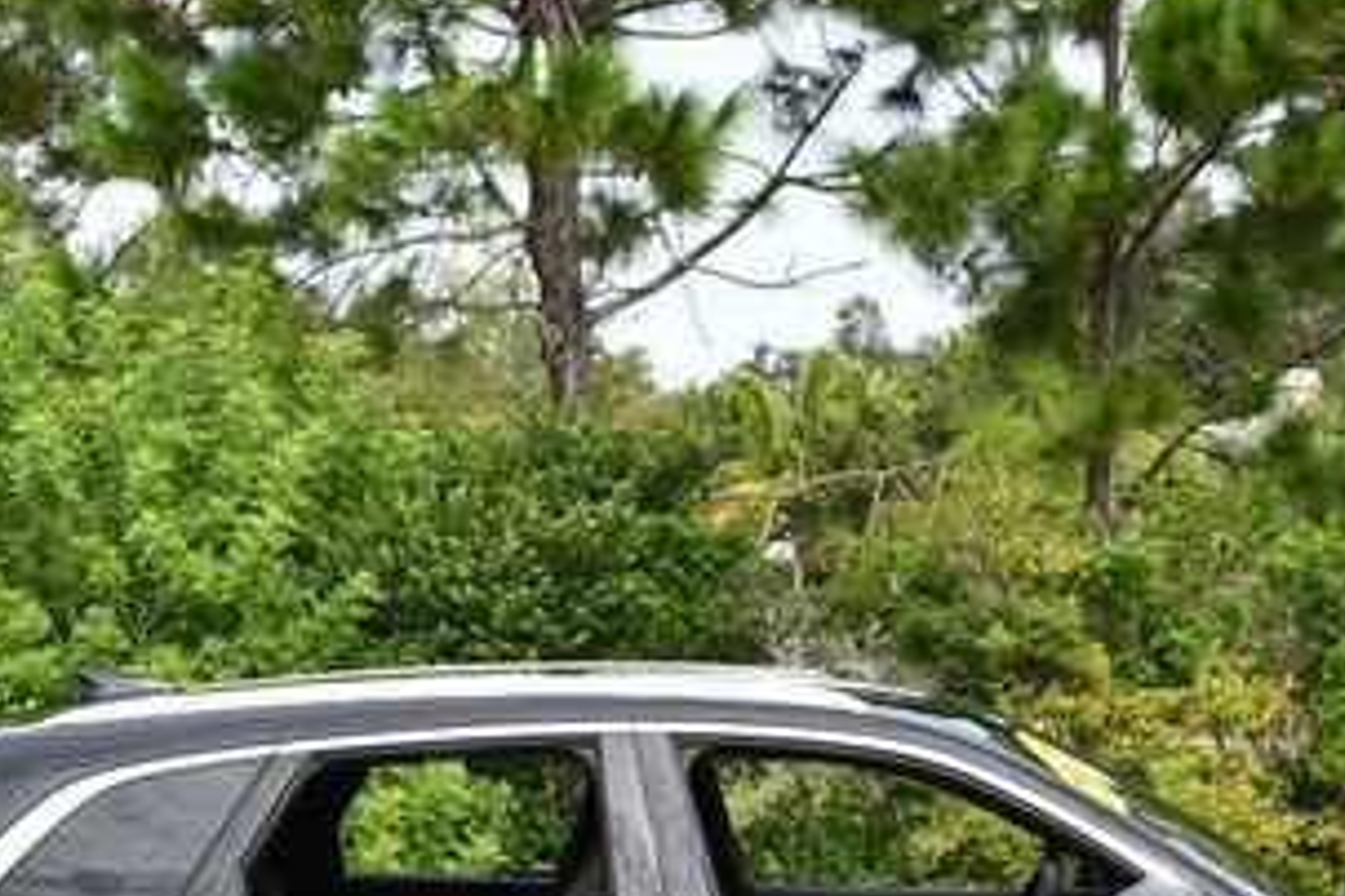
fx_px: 4109
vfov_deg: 12.3
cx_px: 826
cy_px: 883
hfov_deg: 18.6
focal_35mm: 110
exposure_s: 1/250
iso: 200
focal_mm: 26
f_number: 8
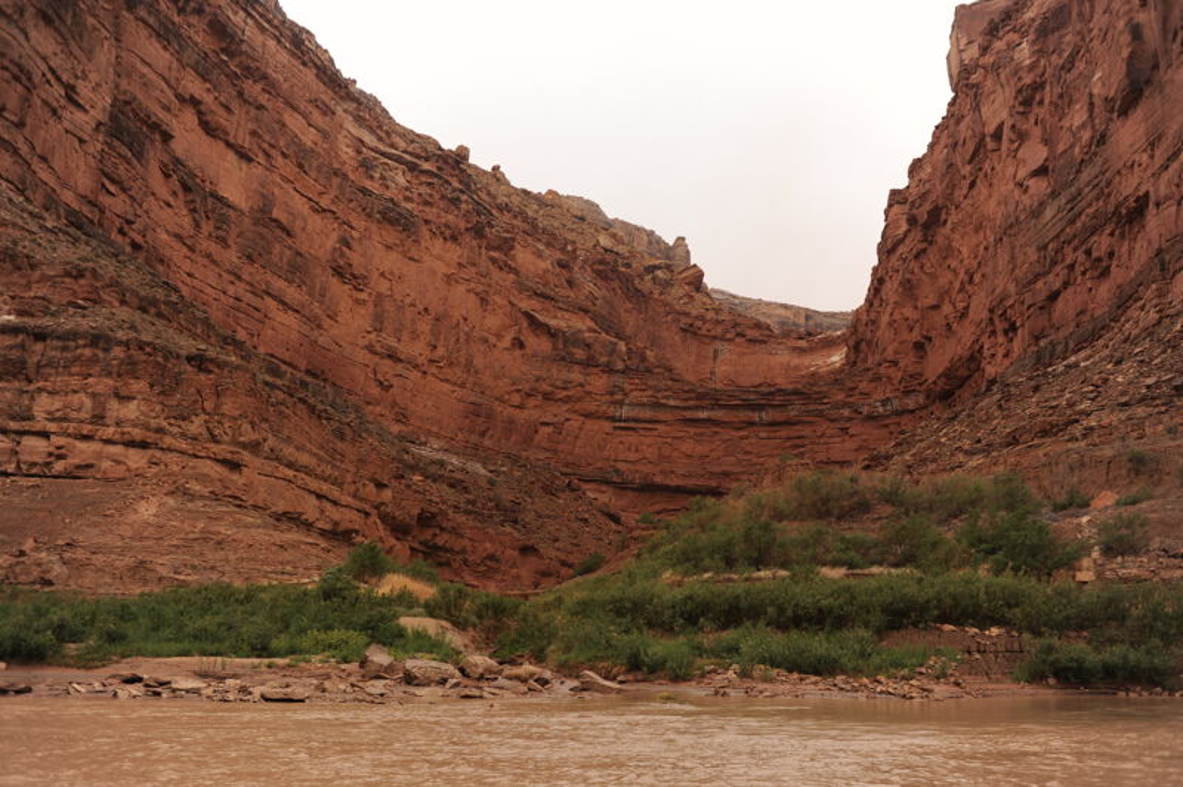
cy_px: 394
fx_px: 1149
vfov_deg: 37.8
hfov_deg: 54.5
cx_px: 592
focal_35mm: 35
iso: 200
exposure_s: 1/400
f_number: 4
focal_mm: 35
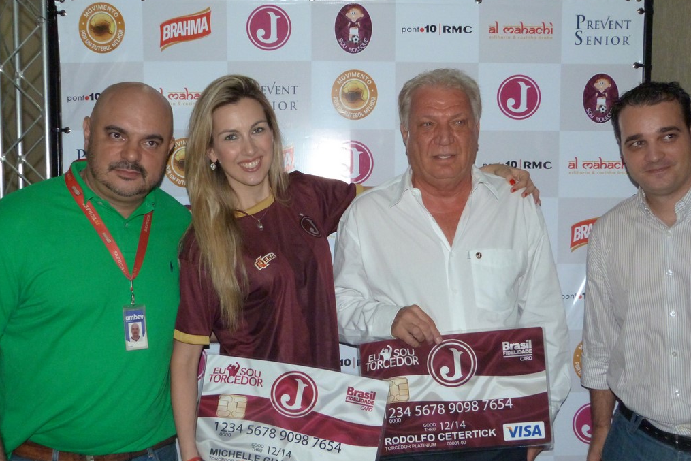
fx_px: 825
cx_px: 346
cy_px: 241
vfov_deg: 31.2
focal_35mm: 43
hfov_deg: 45.4
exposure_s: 1/250
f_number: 3.1
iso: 400
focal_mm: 7.3
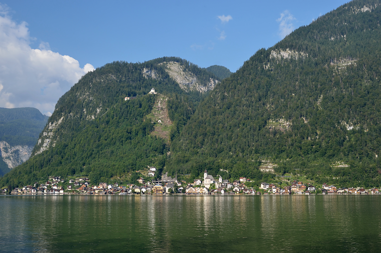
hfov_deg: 48.0
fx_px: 428
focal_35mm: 40
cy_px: 126
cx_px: 190
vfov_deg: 32.9
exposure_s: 1/125
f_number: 9
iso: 160
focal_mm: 27
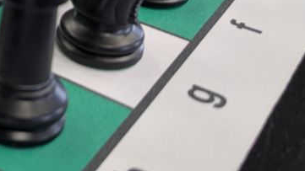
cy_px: -54
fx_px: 704
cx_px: -150
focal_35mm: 87
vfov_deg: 13.4
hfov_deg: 20.8
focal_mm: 6.9
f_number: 1.68
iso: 36
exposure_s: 1/40
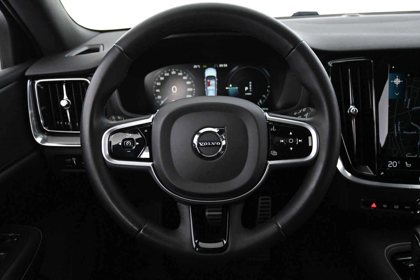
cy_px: 140
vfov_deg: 41.7
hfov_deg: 59.5
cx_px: 210
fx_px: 367
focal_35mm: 32
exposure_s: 1/30
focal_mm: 21
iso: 5600
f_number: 4
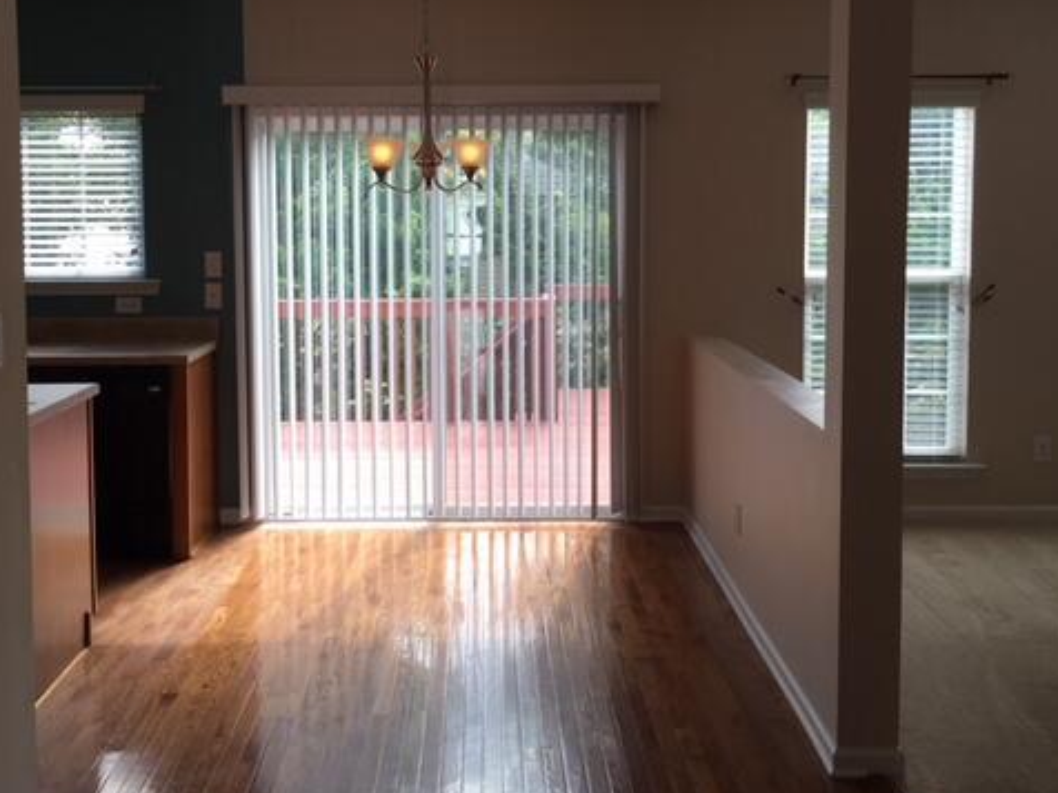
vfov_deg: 36.5
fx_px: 1192
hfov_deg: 47.8
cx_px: 482
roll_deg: +0.1
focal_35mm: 39
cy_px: 284
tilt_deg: -3.7
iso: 25
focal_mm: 4.15
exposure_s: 1/108
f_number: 2.2
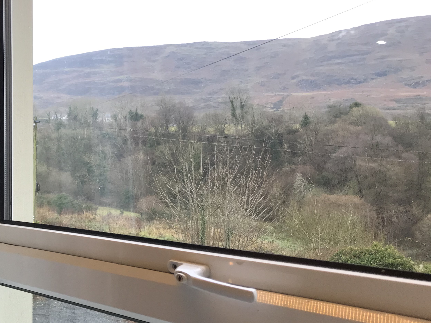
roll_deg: +0.1
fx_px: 560
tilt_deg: +2.4
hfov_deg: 40.4
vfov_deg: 32.2
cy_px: 170
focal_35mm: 45
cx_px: 89
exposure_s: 1/100
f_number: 1.8
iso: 40
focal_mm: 3.99
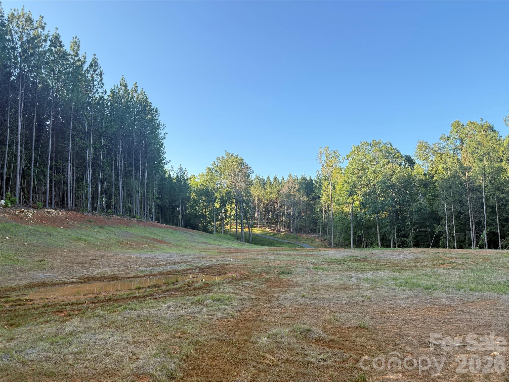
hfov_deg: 71.6
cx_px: 254
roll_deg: +0.8
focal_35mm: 24
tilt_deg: +6.2
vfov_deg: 56.8
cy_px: 191
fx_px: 353
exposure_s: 1/617
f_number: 1.78
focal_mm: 6.76
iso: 100
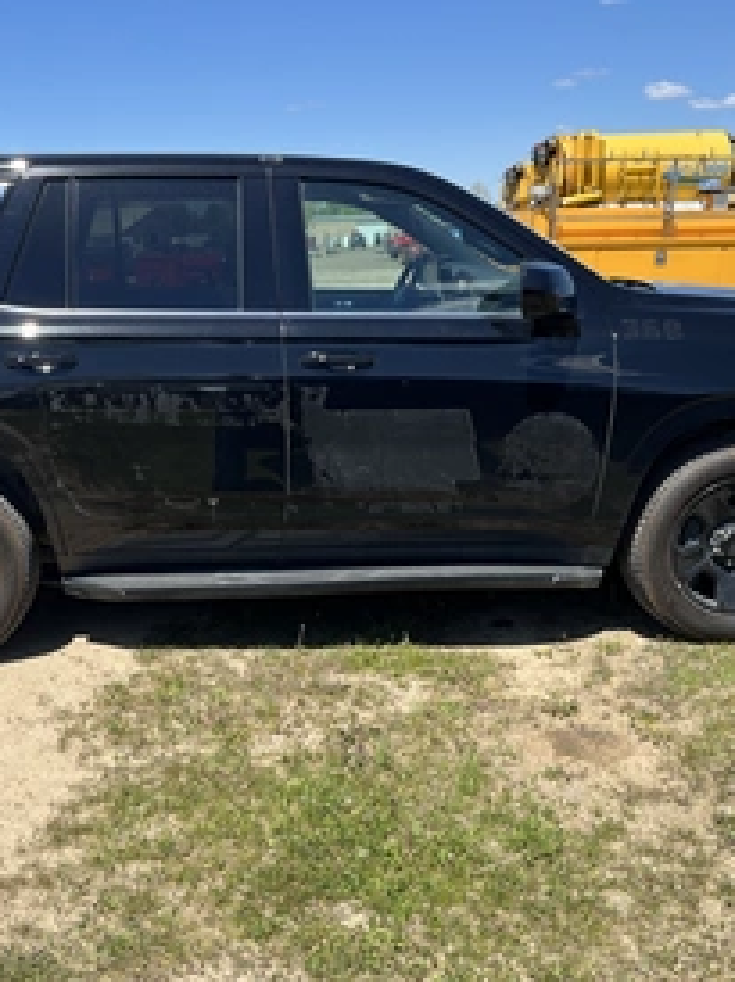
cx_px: 298
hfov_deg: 37.5
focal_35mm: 38
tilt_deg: -13.6
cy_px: 509
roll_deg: +1.6
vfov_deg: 49.0
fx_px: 1077
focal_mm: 5.1
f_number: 1.6
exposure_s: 1/2571
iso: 50
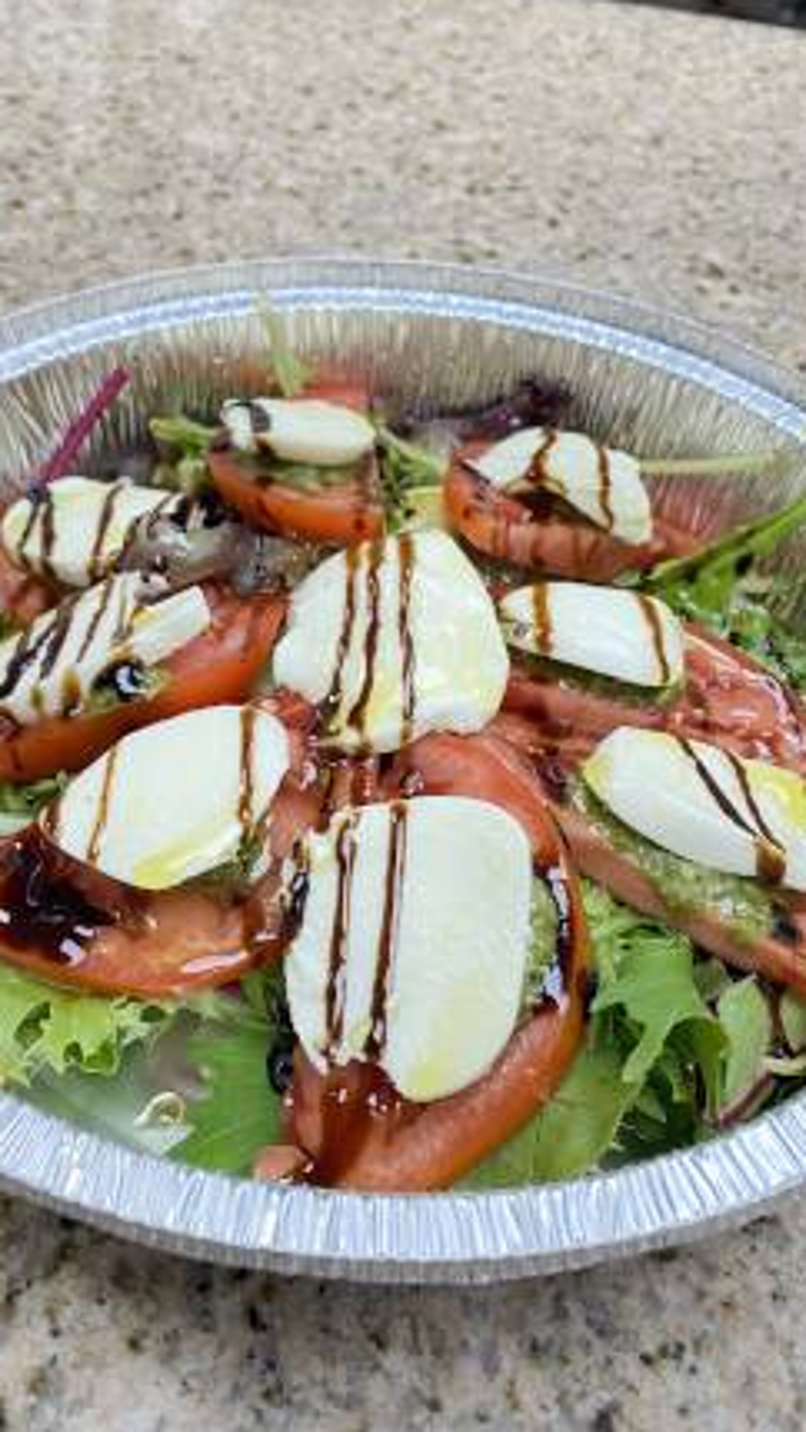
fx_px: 1101
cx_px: 363
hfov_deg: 40.2
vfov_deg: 66.1
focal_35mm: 29
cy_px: 703
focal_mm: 4.25
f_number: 1.8
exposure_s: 1/60
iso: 80
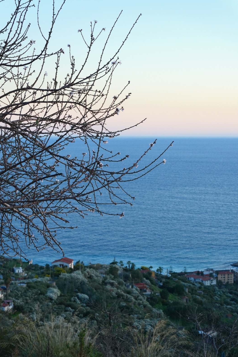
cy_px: 176
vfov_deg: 26.7
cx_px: 119
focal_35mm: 76
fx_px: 754
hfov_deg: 17.9
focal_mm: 50
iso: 640
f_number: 8
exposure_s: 1/125
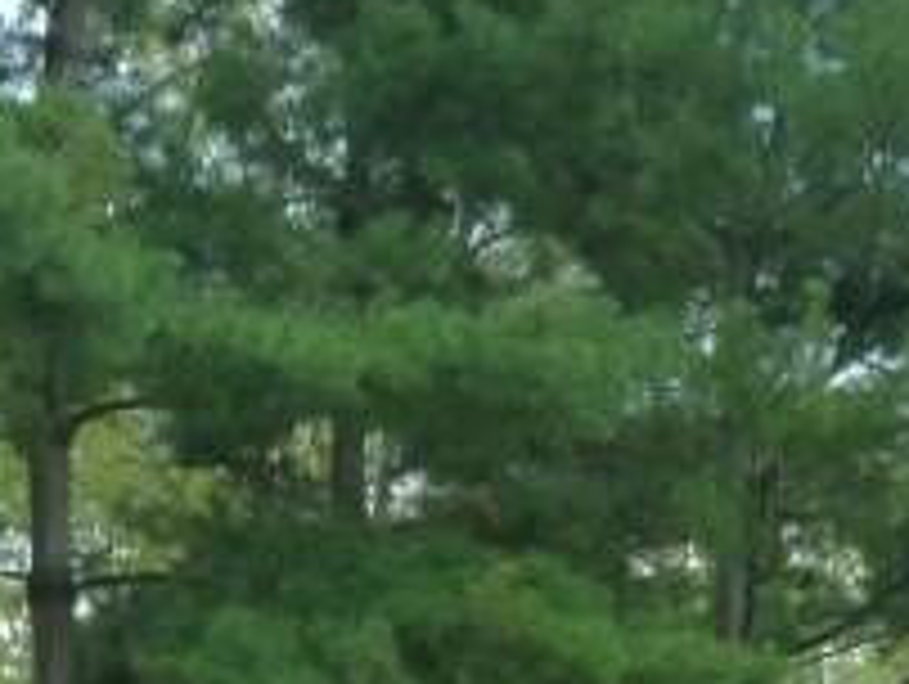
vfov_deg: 8.3
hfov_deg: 11.8
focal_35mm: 167
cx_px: 212
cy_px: 1562
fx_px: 4391
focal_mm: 5.9
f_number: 3.2
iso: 125
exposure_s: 1/125
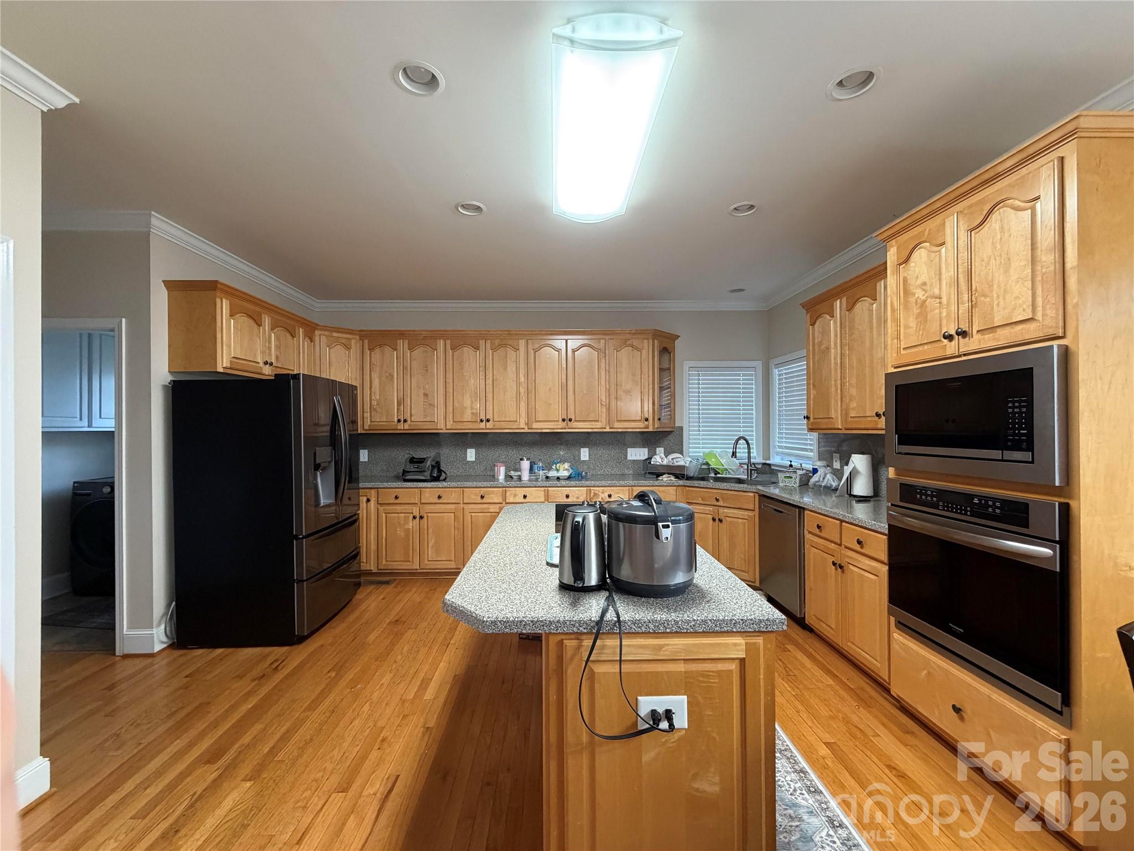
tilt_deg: +0.3
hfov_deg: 102.1
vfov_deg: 85.7
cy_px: 426
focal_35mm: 14
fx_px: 459
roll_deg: +0.3
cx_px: 567
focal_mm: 2.22
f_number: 2.2
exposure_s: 1/60
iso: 400
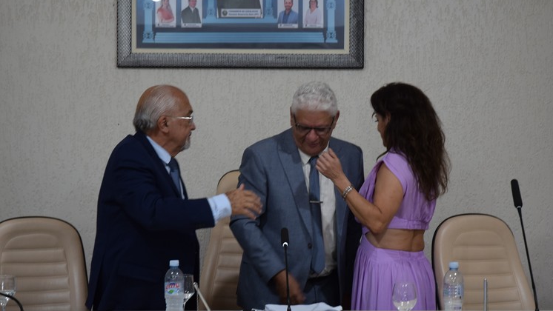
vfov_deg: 14.7
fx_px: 1203
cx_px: 276
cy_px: 165
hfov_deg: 25.9
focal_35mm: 82
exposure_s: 1/60
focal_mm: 52
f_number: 4.5
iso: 640
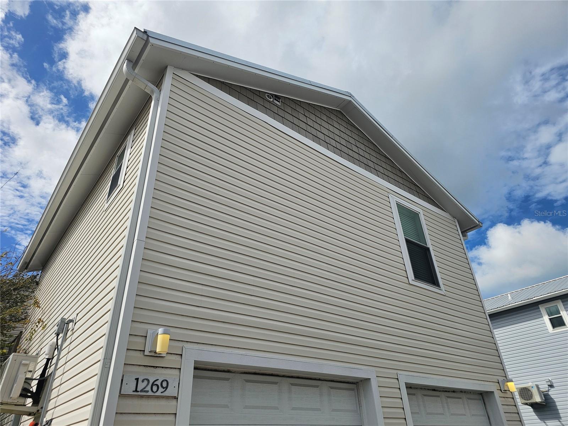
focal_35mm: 23
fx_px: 377
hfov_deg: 73.9
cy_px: 213
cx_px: 284
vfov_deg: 58.9
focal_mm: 6.3
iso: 10
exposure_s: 1/1636
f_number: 1.7
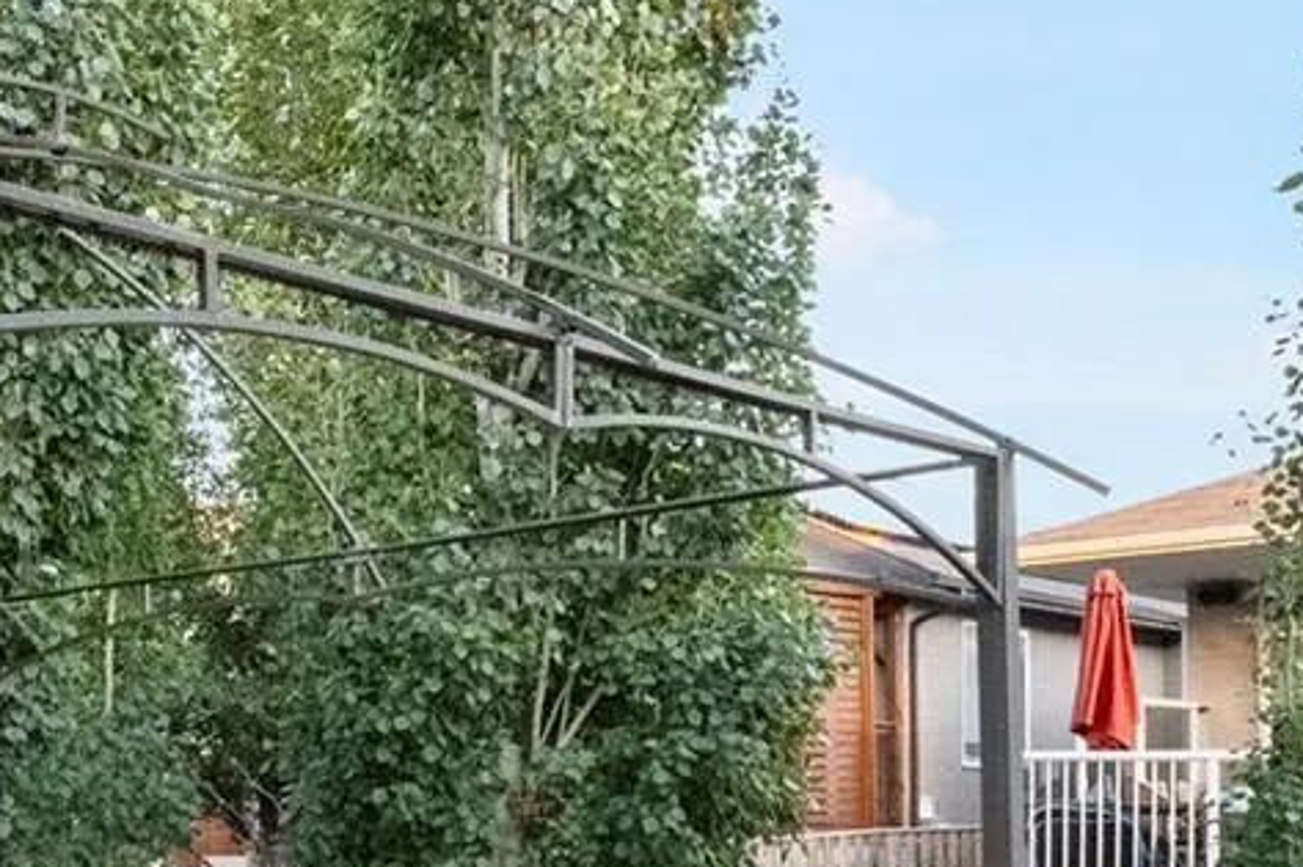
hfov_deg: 39.0
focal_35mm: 46
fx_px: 1653
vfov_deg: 27.6
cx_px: 58
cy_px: 878
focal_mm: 9
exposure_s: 1/30
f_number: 10
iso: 2500
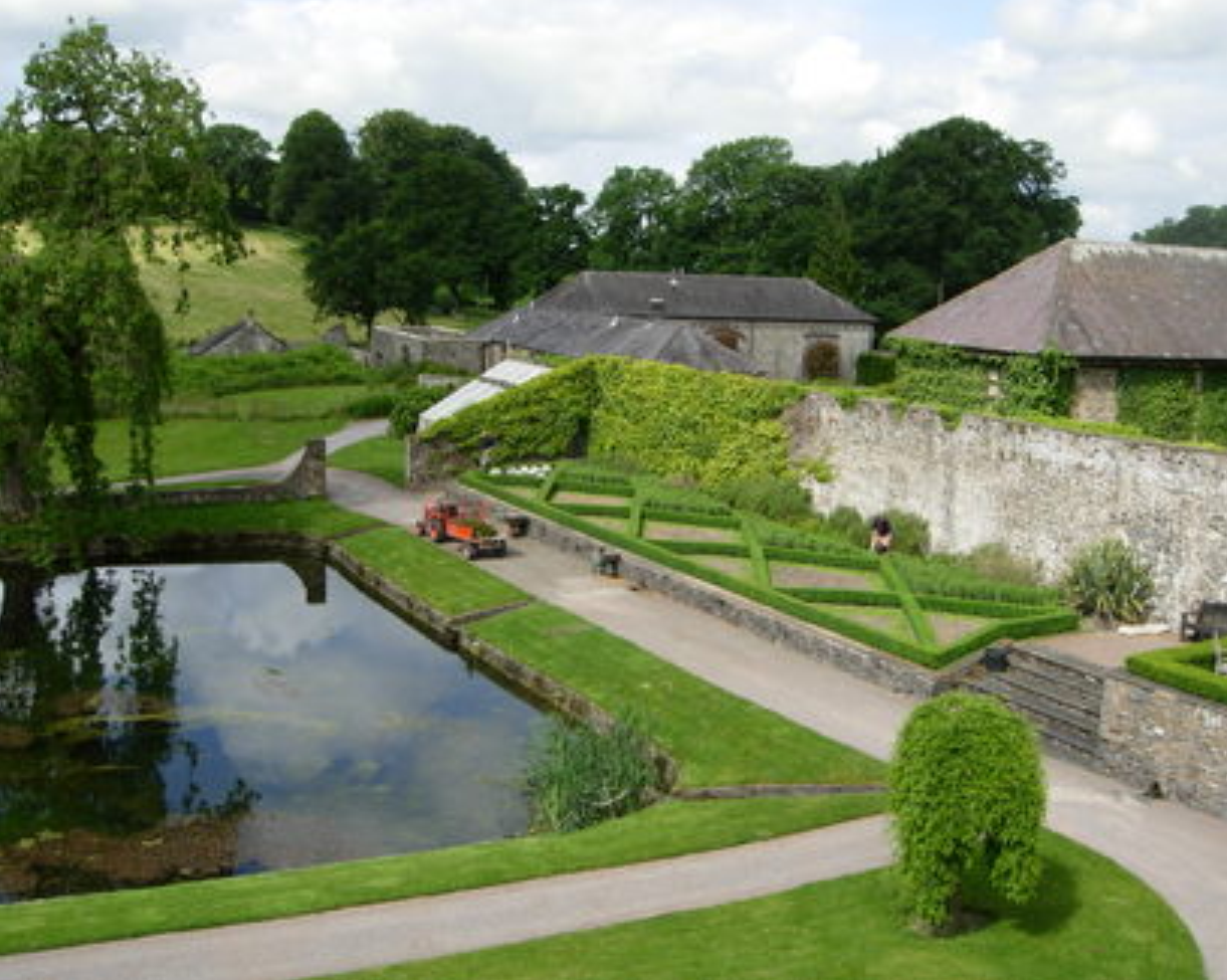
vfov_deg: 39.1
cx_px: 612
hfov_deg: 48.0
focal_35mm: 38
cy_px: 485
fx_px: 1379
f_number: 5.4
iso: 50
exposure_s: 1/256
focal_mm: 7.5
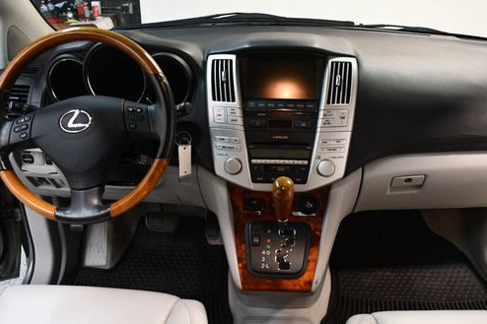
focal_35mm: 35
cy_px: 177
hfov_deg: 54.3
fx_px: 473
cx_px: 273
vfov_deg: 37.8
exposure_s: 1/80
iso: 3200
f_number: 3.5
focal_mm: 18
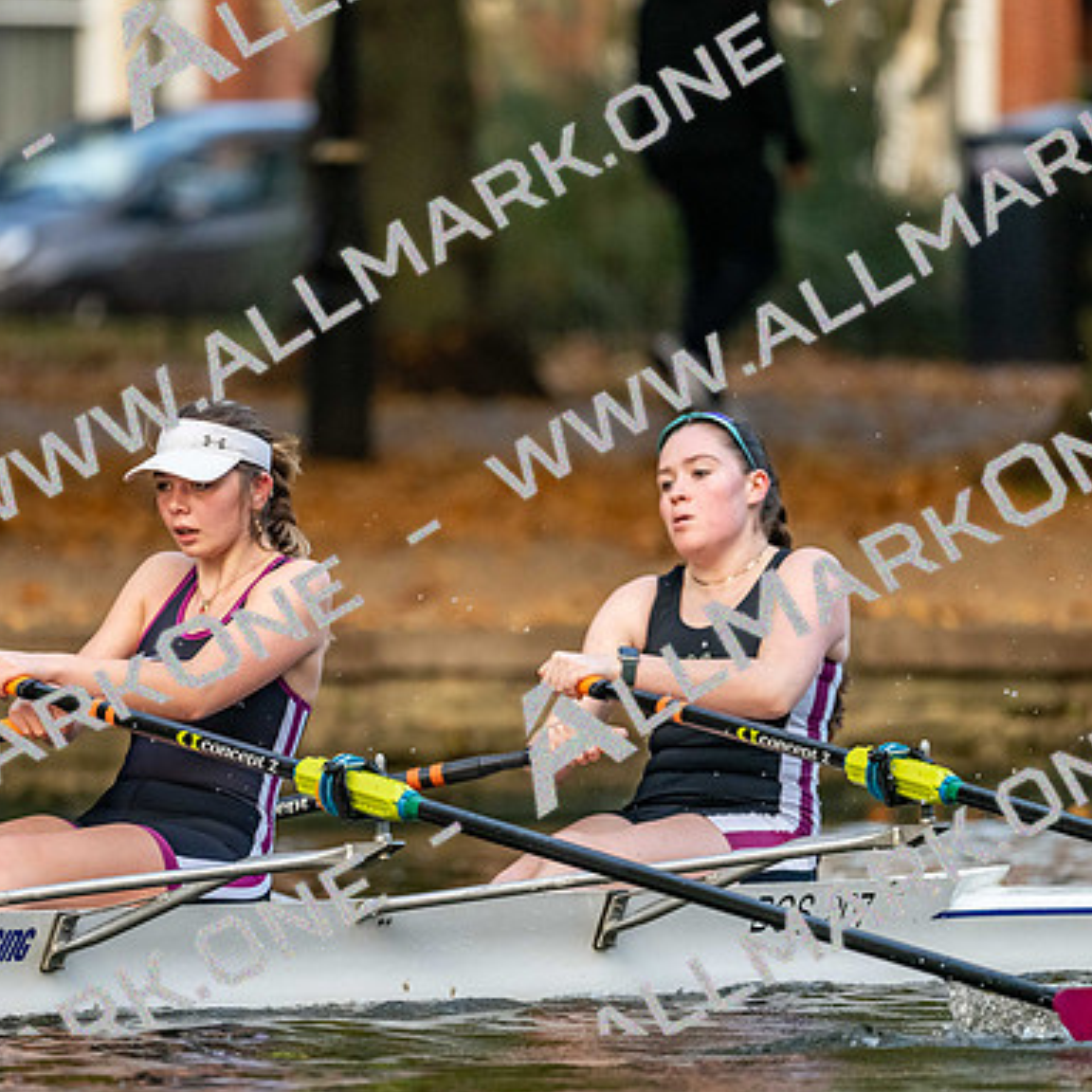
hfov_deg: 3.4
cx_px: 279
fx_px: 18309
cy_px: 547
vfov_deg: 3.4
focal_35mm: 513
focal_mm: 400
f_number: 4.5
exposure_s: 1/2500
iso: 3600
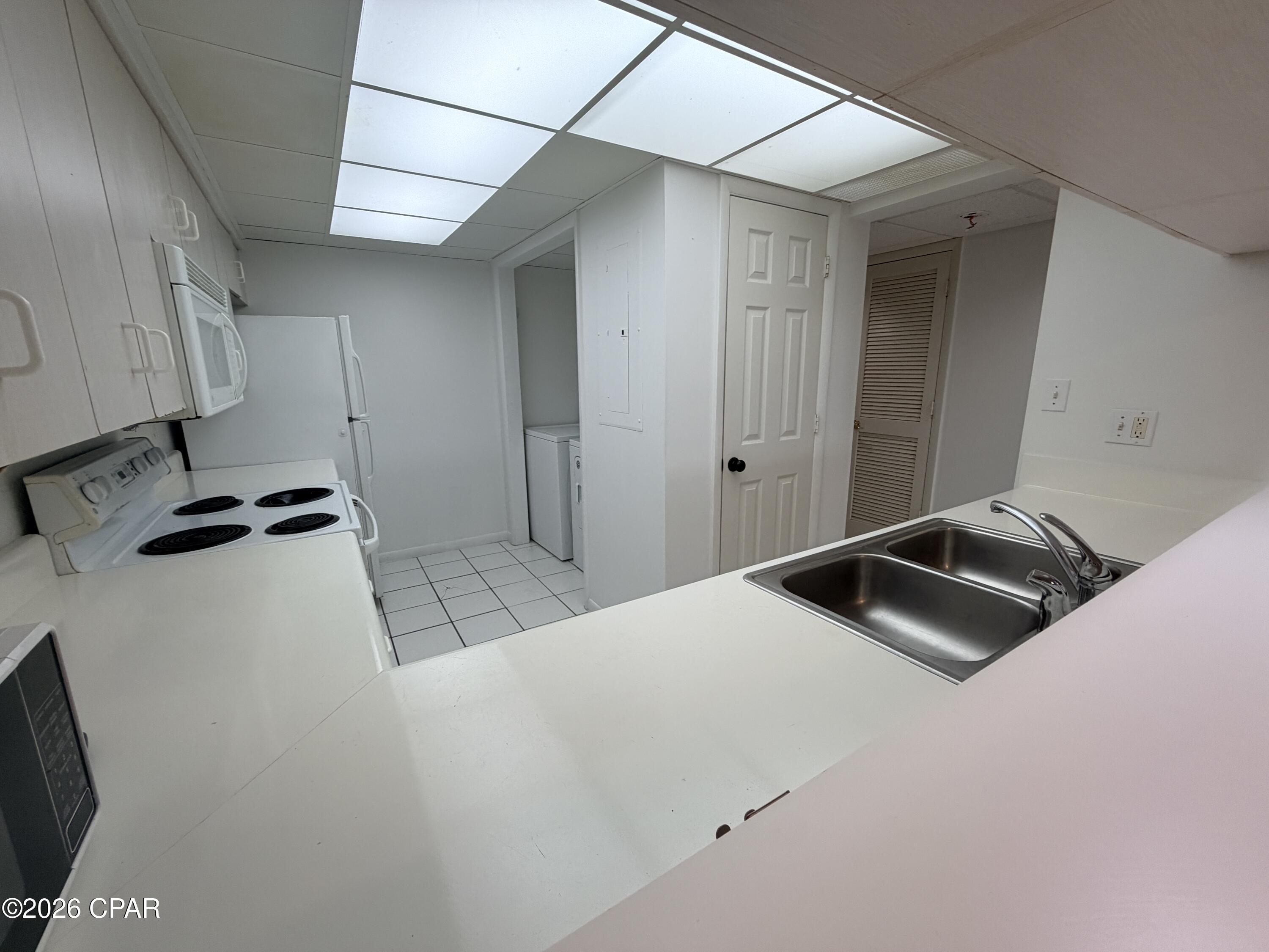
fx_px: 513
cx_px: 634
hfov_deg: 102.1
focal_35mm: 14
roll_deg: +0.7
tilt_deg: -11.7
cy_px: 476
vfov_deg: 85.7
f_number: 2.2
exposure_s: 1/120
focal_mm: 2.22
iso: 160
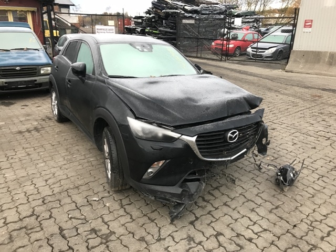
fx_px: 272
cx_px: 168
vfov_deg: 49.7
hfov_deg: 63.4
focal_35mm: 28
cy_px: 126
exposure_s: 1/33
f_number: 1.8
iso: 32
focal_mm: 3.99
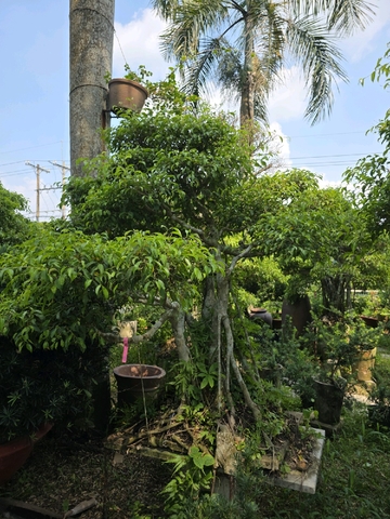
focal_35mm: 23
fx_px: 346
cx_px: 195
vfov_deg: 73.9
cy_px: 260
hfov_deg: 58.9
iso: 80
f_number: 1.7
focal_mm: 6.3
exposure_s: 1/3333
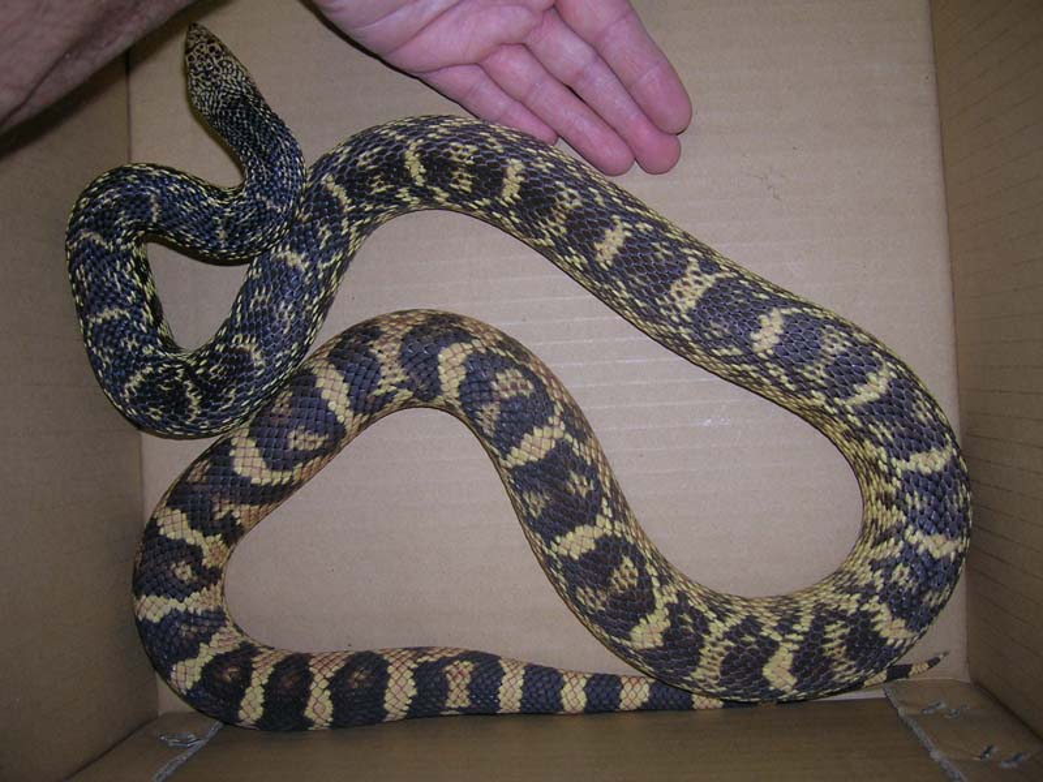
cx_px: 522
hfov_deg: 54.0
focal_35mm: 34
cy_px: 391
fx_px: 1024
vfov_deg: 41.8
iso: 50
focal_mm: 5.7
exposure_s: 1/60.1
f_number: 2.9
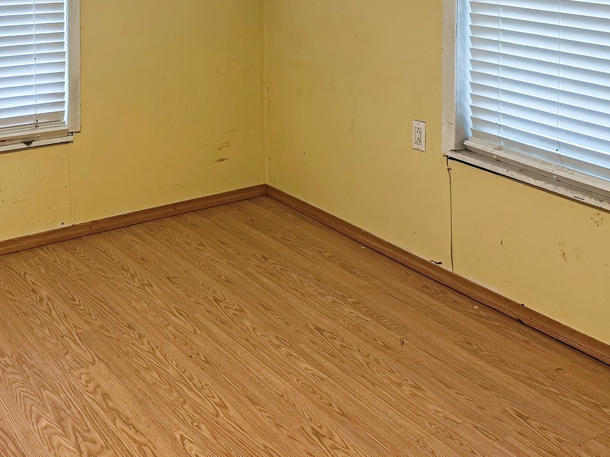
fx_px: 828
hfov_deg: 39.9
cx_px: 195
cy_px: 101
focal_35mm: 47
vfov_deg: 30.2
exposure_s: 1/60
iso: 200
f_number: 1.78
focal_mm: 6.76
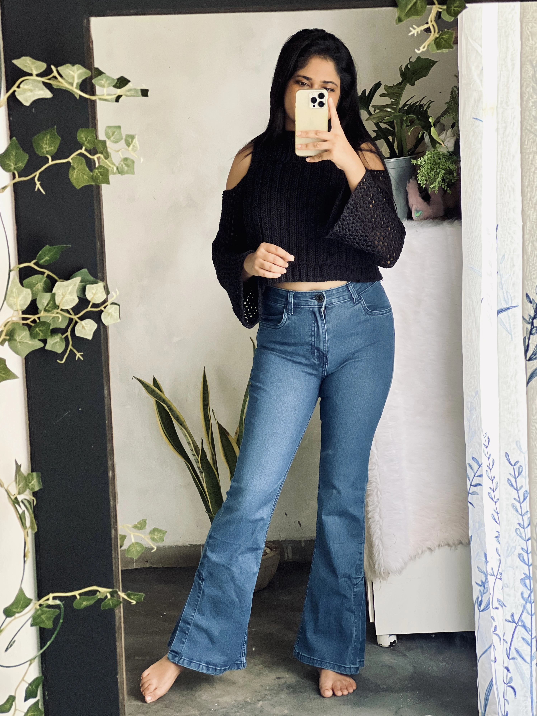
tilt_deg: -7.7
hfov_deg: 18.9
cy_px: 354
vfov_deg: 25.0
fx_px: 1613
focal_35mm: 78
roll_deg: +2.9
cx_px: 271
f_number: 2.8
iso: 250
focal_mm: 9
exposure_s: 1/40
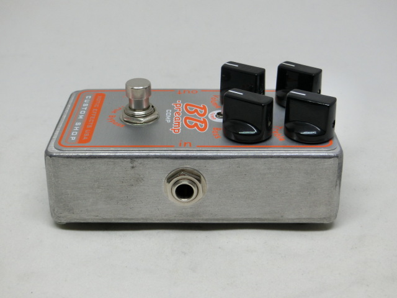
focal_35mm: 52
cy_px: 149
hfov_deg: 36.8
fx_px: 596
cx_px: 198
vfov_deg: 28.0
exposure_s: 1/125
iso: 160
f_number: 4.7
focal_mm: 9.3
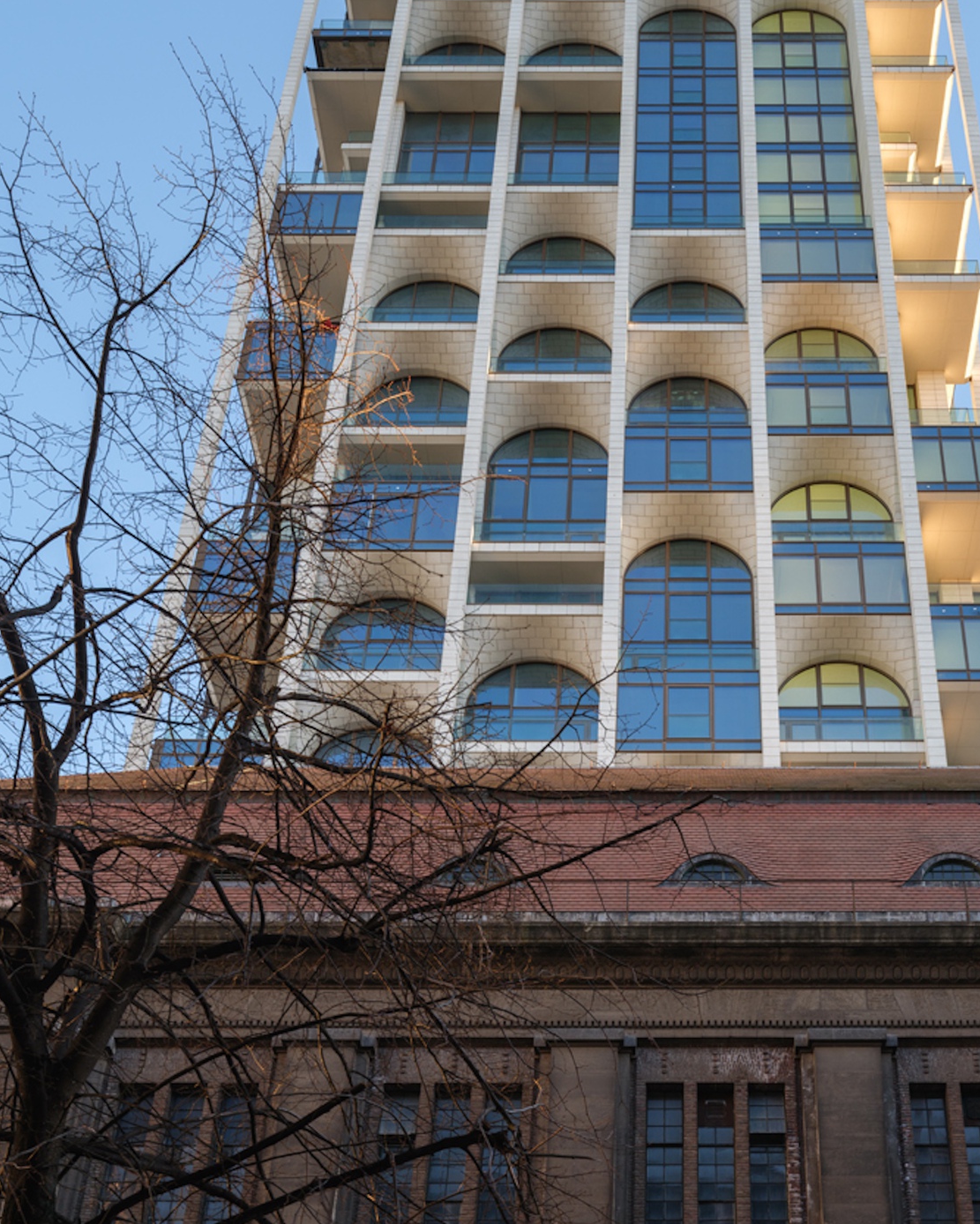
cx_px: 681
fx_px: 1631
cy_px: 299
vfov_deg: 40.0
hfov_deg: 33.1
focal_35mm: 45
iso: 200
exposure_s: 1/45
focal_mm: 30
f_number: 8
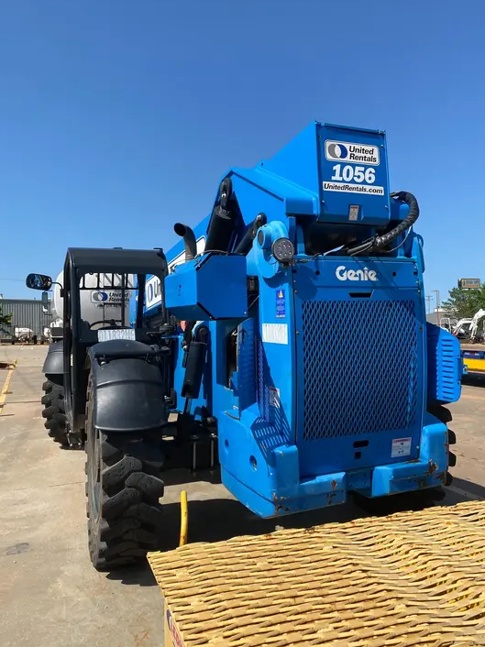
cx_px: 245
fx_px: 505
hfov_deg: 51.3
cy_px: 323
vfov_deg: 65.3
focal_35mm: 27
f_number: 1.8
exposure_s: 1/2625
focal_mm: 4.25
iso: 32
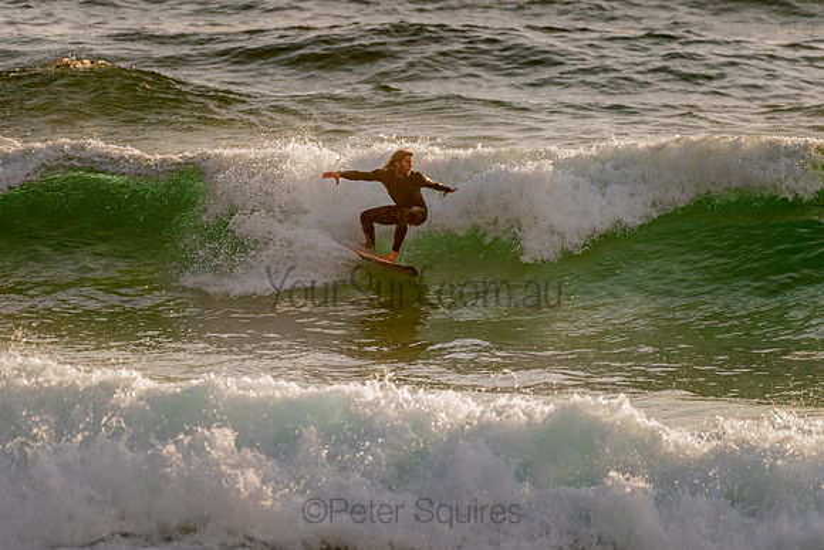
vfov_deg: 2.2
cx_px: 402
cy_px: 267
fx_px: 14031
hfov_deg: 3.4
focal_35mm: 613
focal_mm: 500
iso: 180
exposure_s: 1/2000
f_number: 5.6
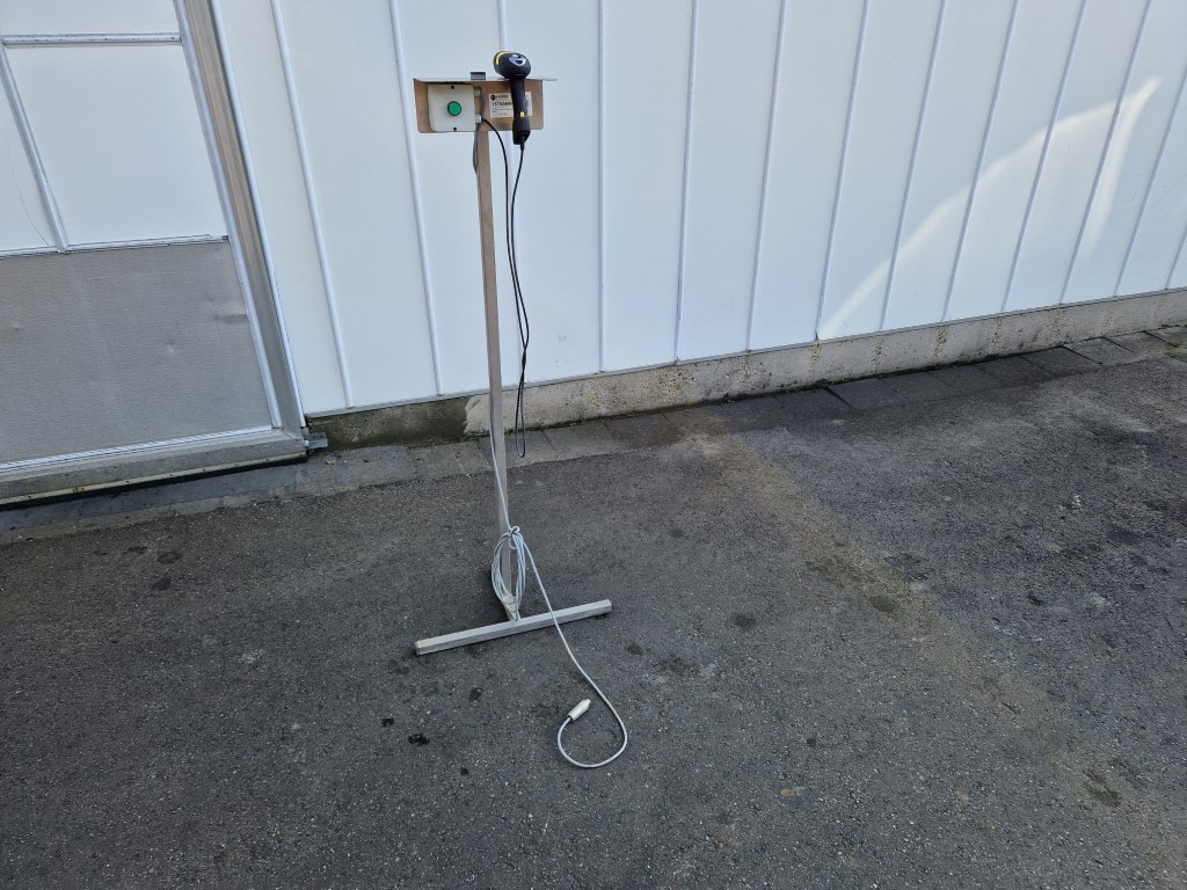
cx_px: 594
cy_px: 445
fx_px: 789
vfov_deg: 58.9
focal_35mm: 23
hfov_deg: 73.9
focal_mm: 5.4
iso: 50
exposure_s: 1/414
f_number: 1.8
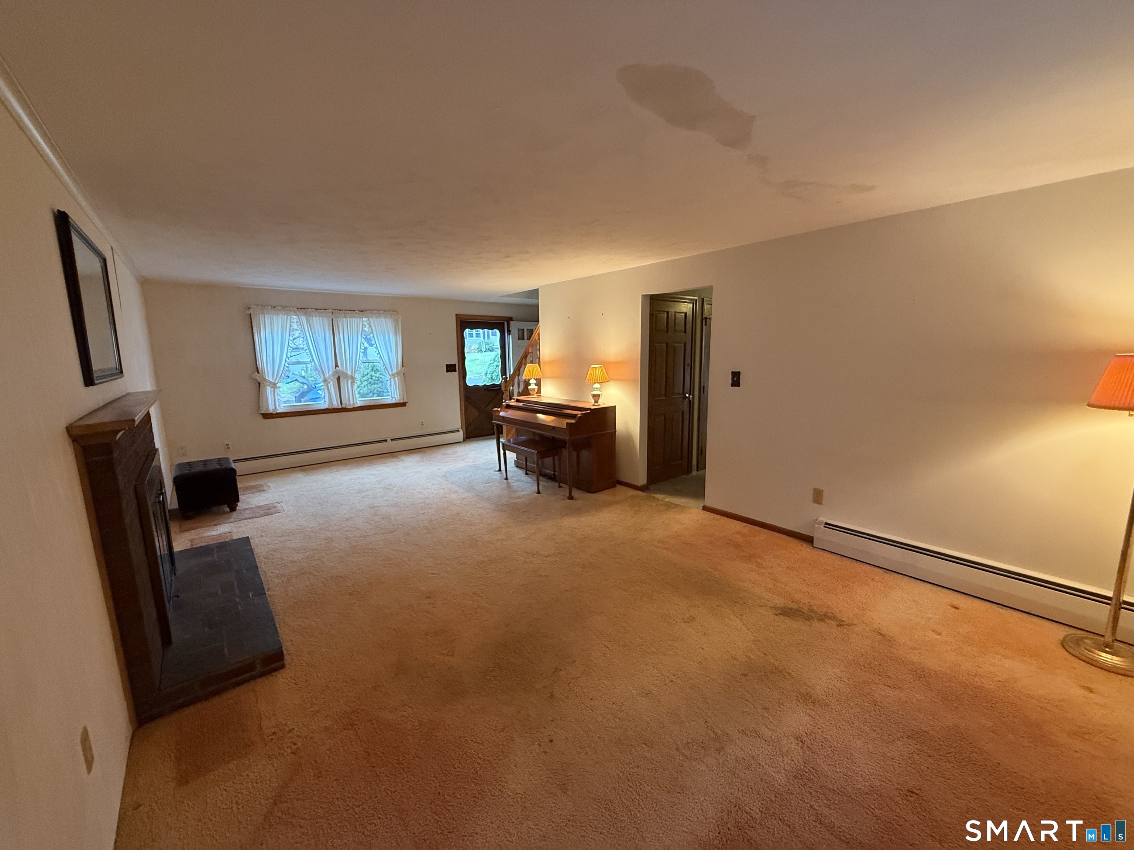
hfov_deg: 102.1
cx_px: 567
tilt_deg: -9.6
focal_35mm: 14
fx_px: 459
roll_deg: +0.9
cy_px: 425
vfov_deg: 85.7
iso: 500
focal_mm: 2.22
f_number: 2.2
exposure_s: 1/60
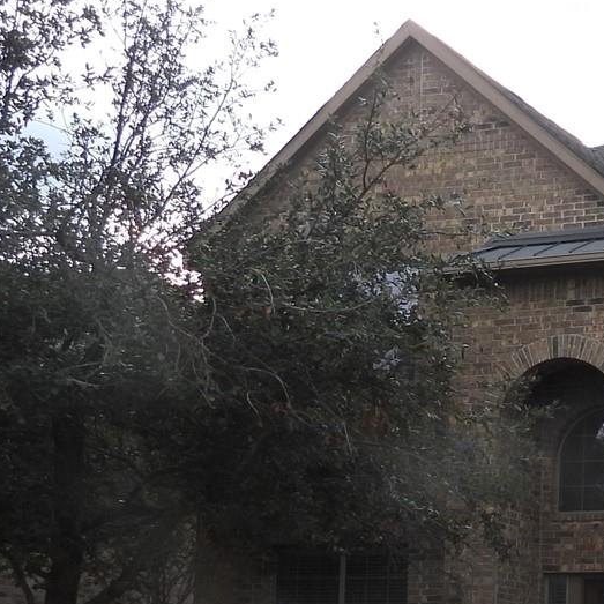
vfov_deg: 20.2
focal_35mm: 83
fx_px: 1638
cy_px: 603
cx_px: 806
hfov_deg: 19.2
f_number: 2.8
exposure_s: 1/1000
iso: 100
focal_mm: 4.3
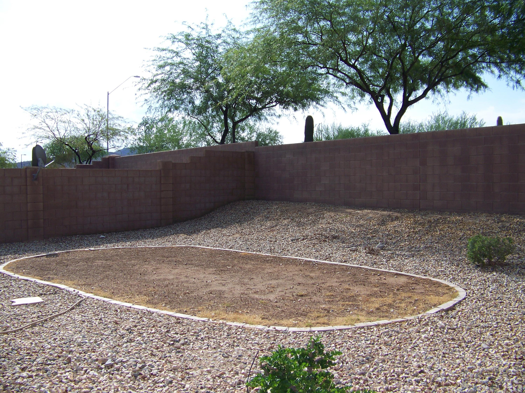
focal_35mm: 36
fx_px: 546
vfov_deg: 39.7
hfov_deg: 51.4
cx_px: 262
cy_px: 196
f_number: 2.8
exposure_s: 1/800
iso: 64
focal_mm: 5.85
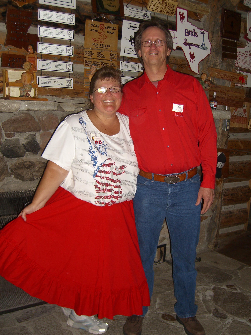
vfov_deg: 49.0
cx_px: 126
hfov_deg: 37.7
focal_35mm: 38
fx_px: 367
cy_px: 168
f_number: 2.8
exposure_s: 1/60
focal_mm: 7.9
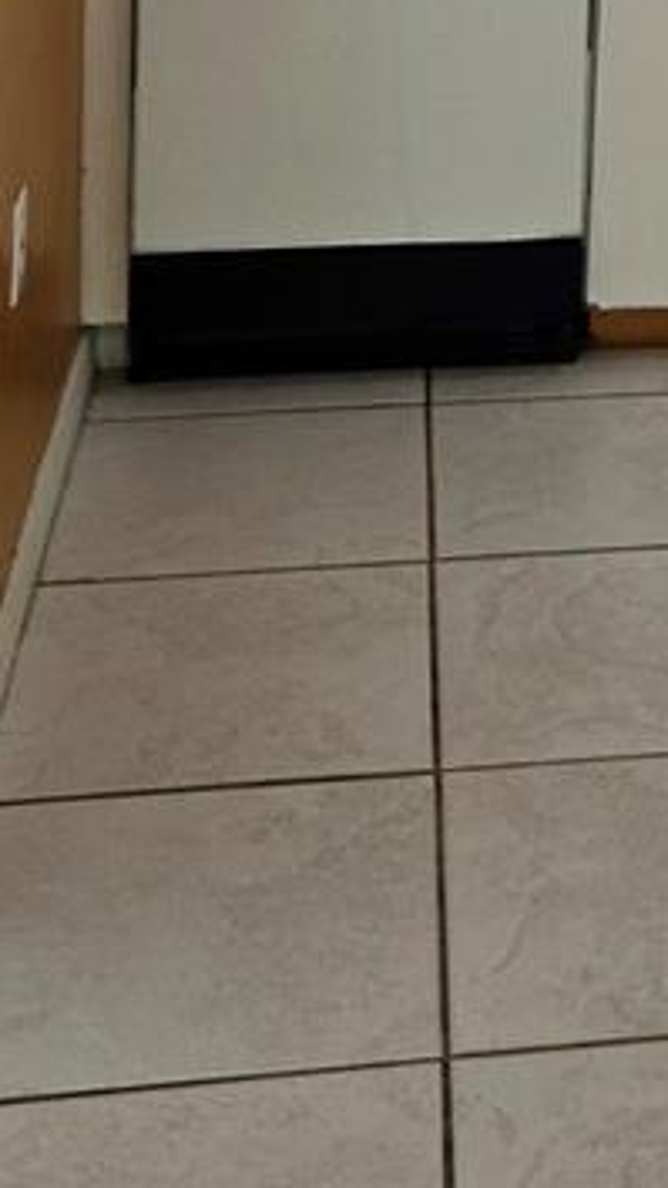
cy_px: -396
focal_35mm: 85
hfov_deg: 13.6
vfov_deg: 22.2
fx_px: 2678
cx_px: 916
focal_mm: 5.4
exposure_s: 1/120
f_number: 1.8
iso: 64
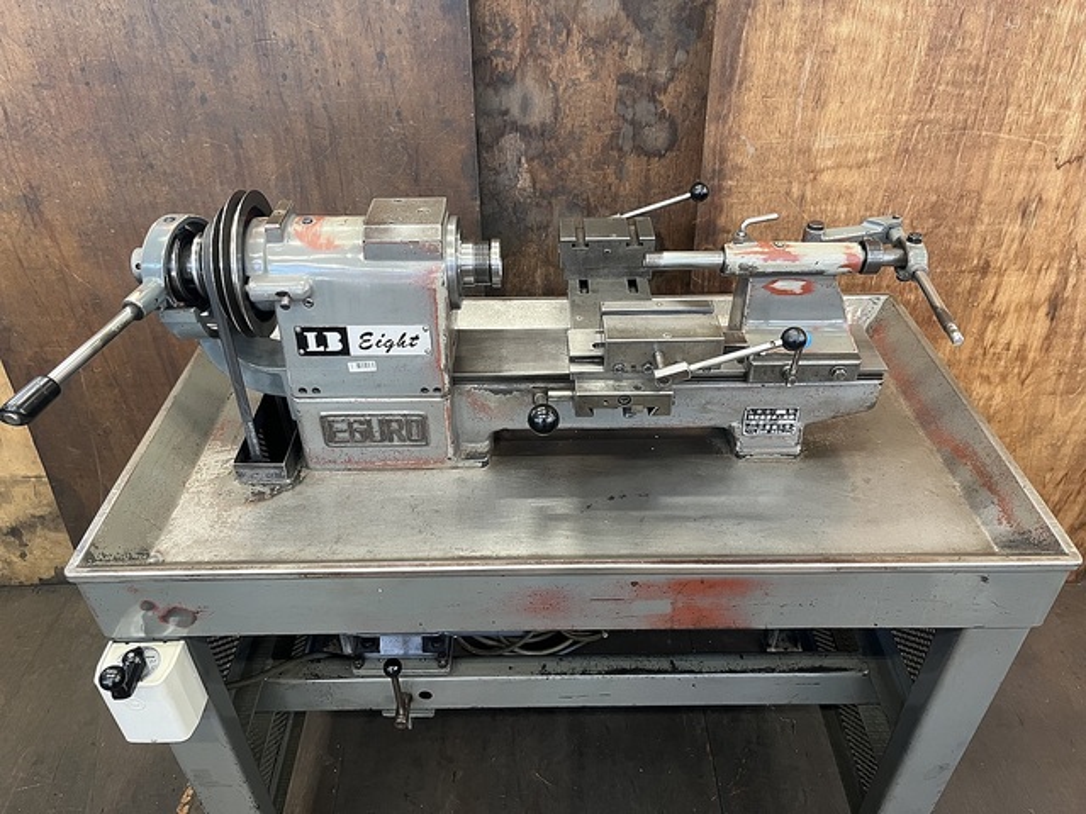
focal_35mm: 26
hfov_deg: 67.3
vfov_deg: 53.1
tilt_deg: -37.2
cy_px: 407
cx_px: 543
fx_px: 816
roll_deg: +1.2
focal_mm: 5.1
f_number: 1.6
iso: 250
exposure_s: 1/60
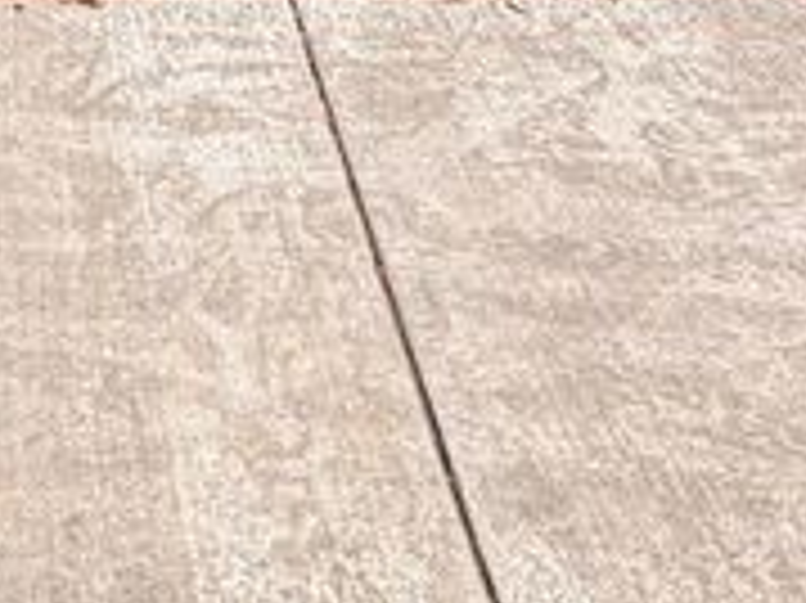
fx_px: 1861
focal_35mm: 80
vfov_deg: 15.5
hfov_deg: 23.1
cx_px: -54
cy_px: -526
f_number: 2.2
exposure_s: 1/841
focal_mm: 2.22
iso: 20
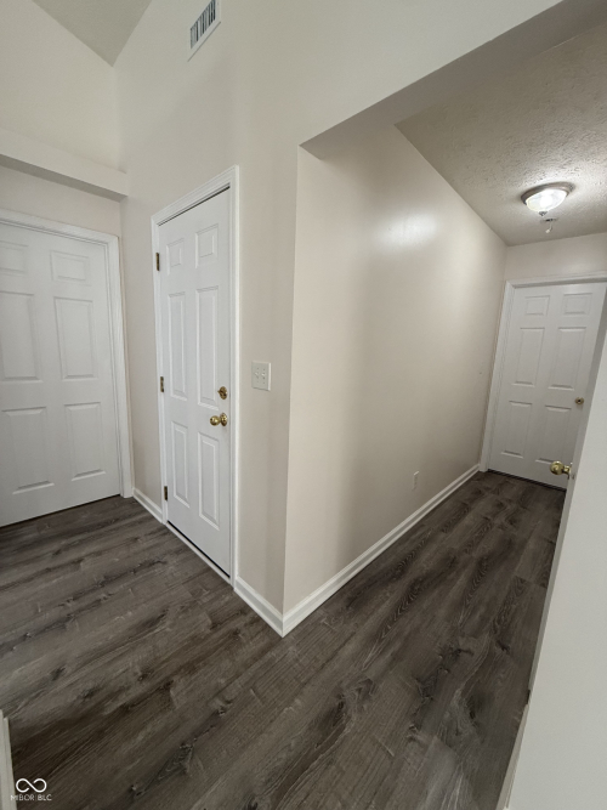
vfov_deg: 102.1
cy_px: 405
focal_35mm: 14
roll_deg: -2.3
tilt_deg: -9.3
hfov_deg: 85.7
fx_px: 327
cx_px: 304
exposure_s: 1/120
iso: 320
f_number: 2.2
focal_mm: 2.22
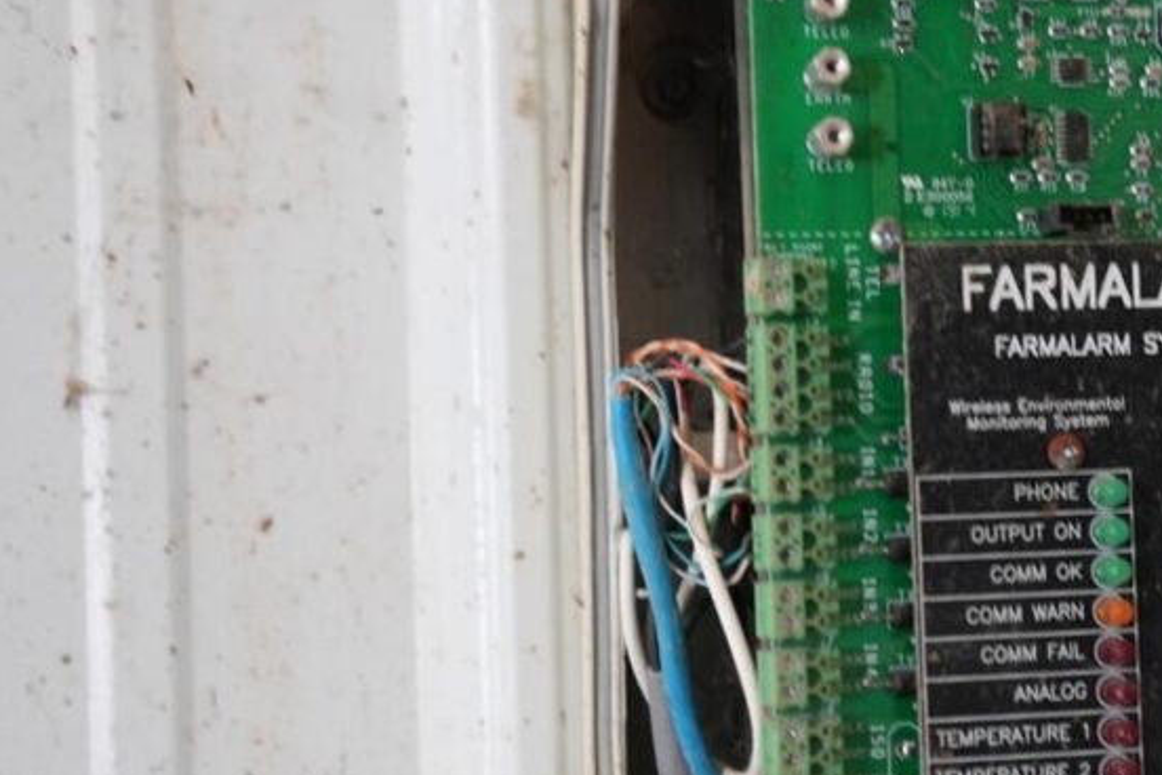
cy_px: 496
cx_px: 939
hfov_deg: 22.5
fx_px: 2872
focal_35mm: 89
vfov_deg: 15.3
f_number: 2.8
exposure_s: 1/13
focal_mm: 48
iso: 2000
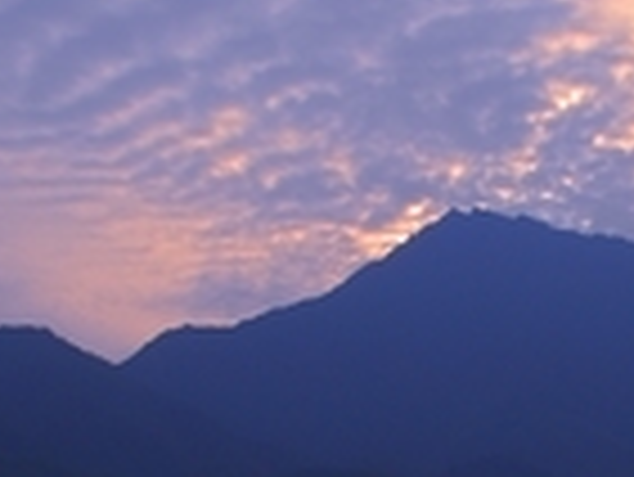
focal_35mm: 132
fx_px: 2420
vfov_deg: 11.1
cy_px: 547
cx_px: 638
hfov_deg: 14.7
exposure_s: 1/80
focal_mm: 18
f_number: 18
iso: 100
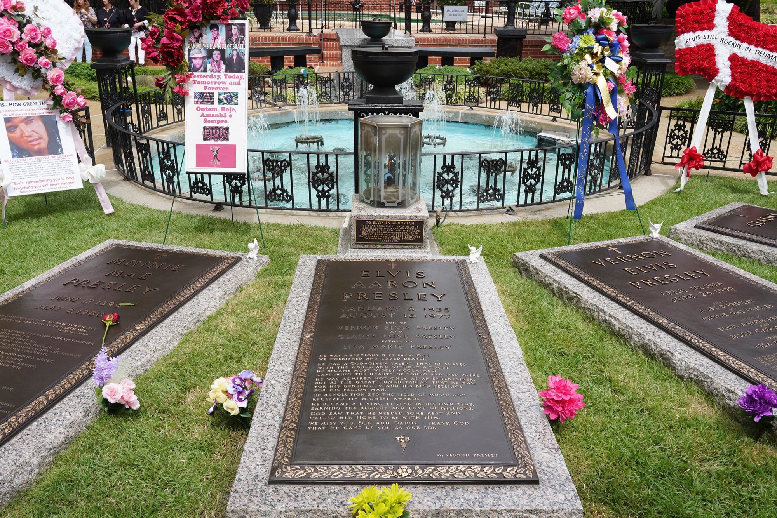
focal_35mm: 32
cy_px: 259
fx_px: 691
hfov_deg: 58.7
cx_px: 388
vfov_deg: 41.1
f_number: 10
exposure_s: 1/100
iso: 100
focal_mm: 32
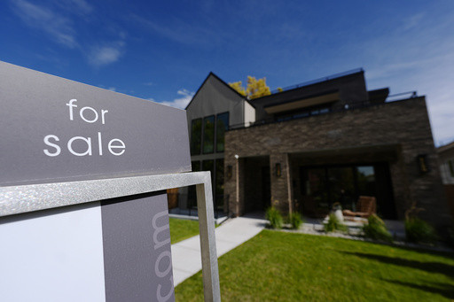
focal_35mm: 14
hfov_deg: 104.3
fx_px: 176
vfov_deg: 81.2
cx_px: 227
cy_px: 151
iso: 125
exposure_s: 1/3200
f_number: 3.5
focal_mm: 14
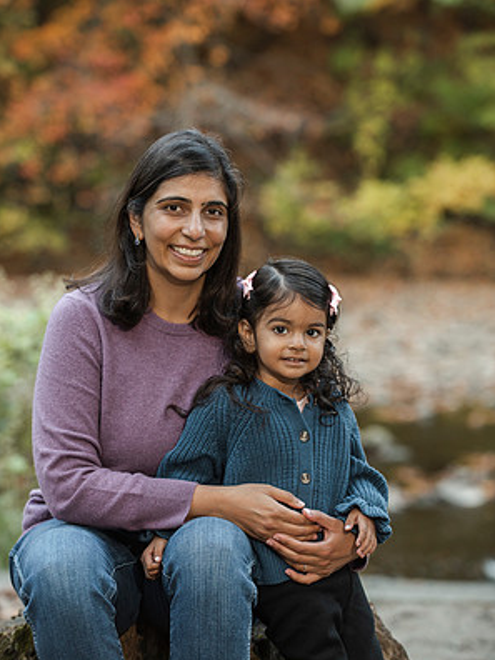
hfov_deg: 11.3
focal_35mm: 131
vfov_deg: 15.1
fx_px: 2498
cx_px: 247
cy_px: 335
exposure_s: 1/125
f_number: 4
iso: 640
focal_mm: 120
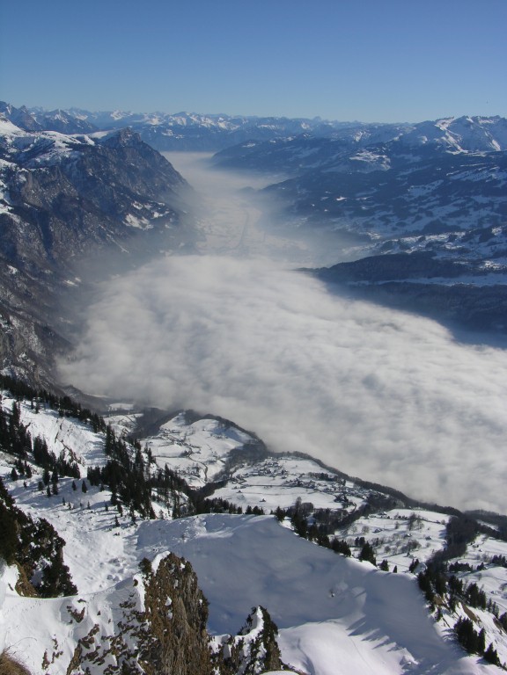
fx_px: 683
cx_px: 254
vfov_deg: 52.6
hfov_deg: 40.7
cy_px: 338
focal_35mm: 35
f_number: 8
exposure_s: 1/349
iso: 50
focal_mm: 8.9
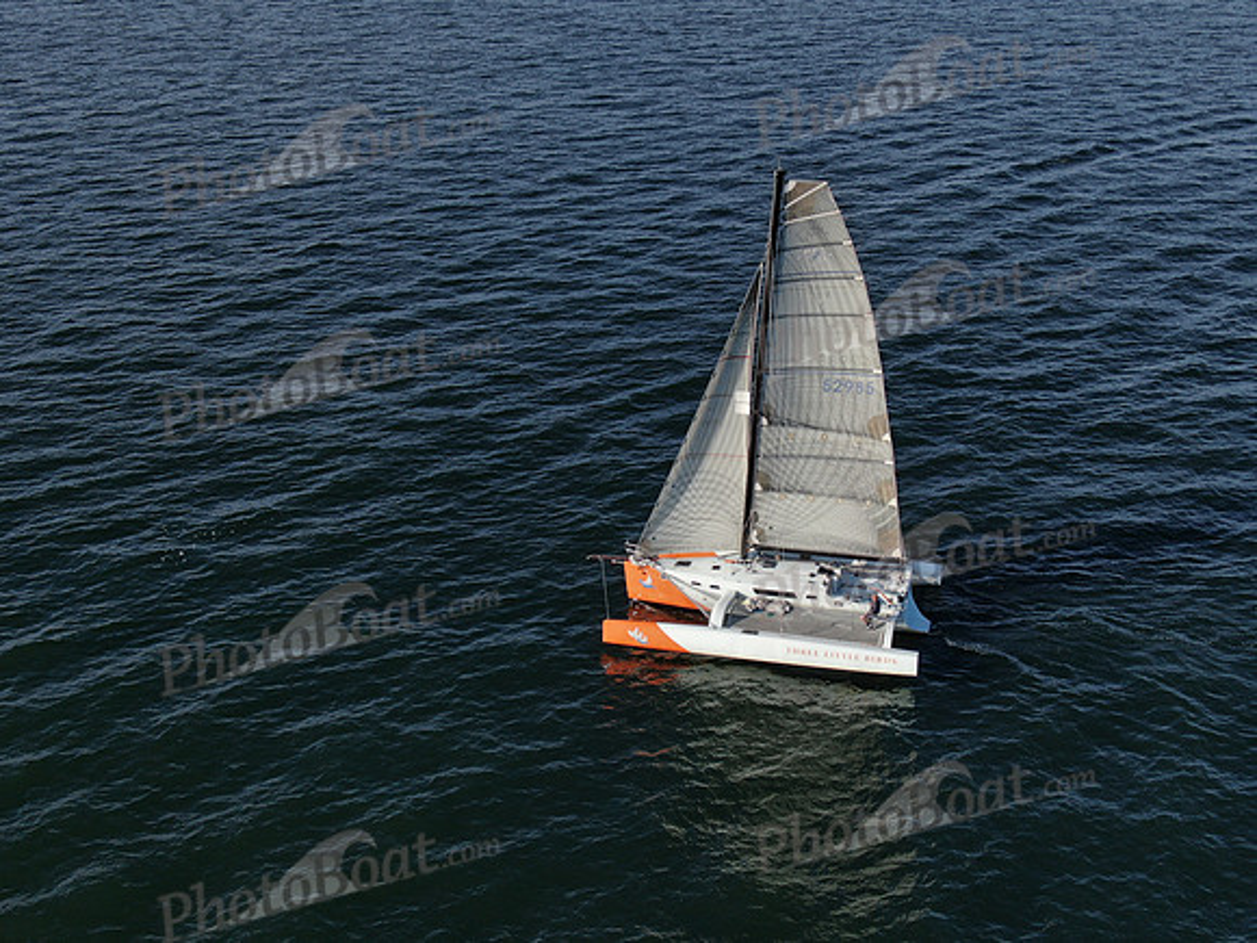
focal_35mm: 48
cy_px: 472
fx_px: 1743
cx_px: 628
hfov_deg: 39.7
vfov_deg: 30.3
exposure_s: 1/1000
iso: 100
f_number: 3.8
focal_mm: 8.6
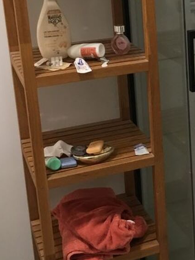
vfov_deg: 26.2
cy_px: 55
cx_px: 206
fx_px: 548
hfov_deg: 19.5
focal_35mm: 73
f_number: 2.4
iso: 100
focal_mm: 3.3
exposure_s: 1/33
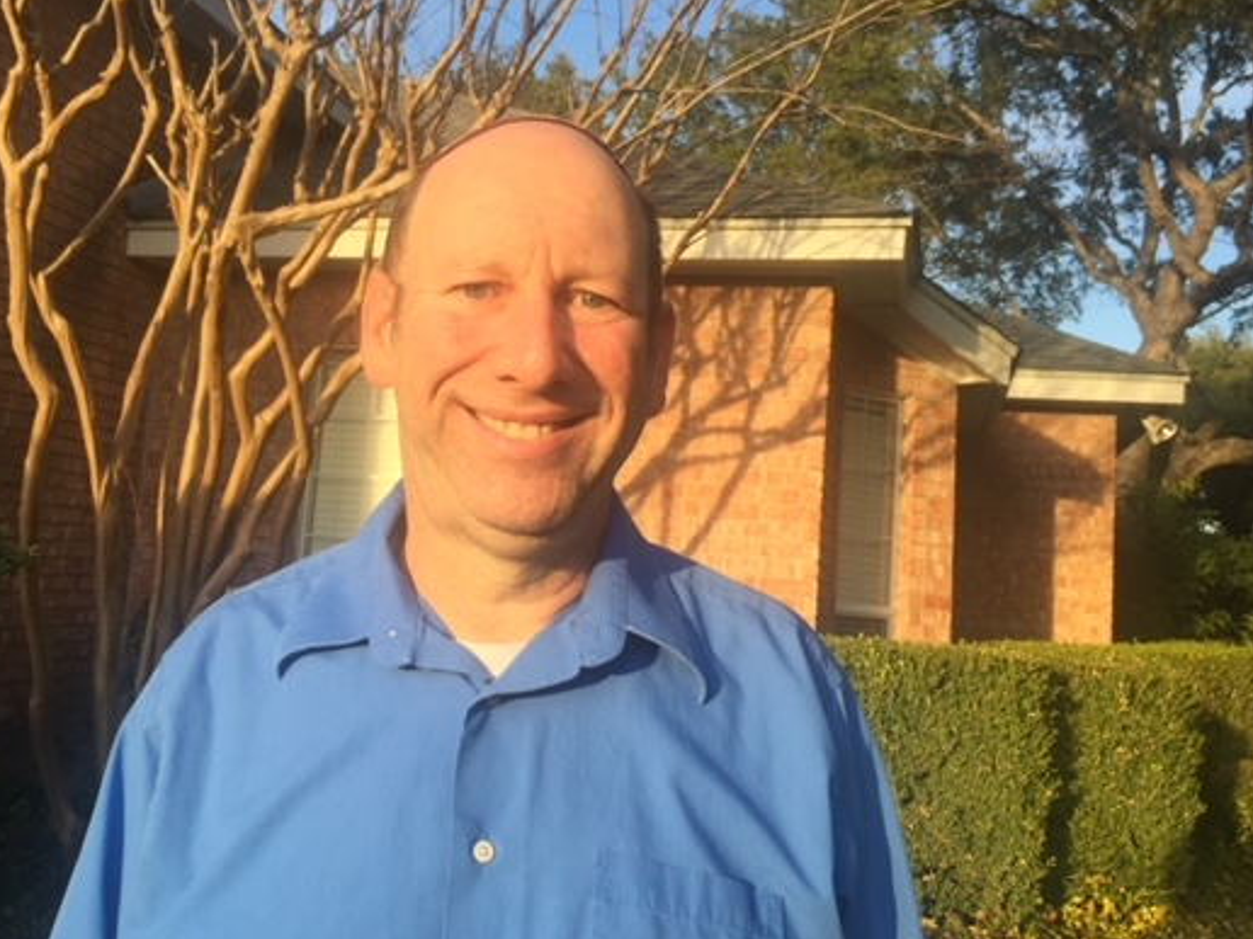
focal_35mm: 36
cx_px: 515
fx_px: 1303
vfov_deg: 39.6
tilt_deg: +6.0
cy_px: 420
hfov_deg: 51.1
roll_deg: -5.3
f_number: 2.2
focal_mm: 4.15
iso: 32
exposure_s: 1/460
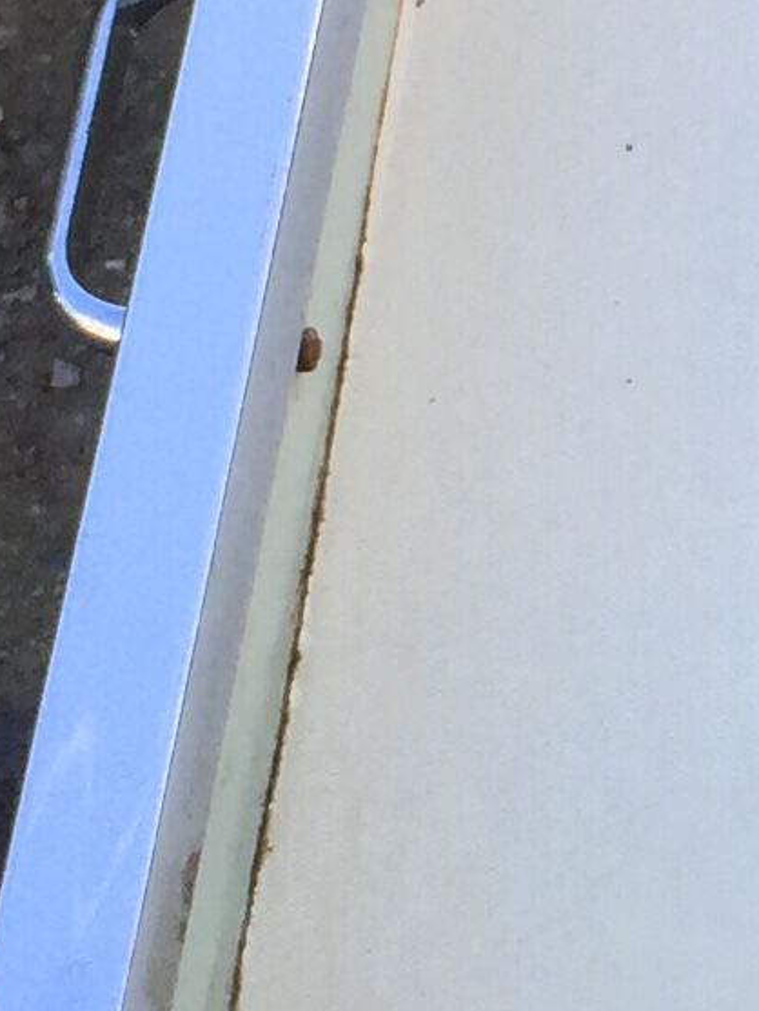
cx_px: 1356
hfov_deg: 8.4
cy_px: 492
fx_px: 4968
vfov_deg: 11.6
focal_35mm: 170
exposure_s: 1/430
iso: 32
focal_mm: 4.15
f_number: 2.2
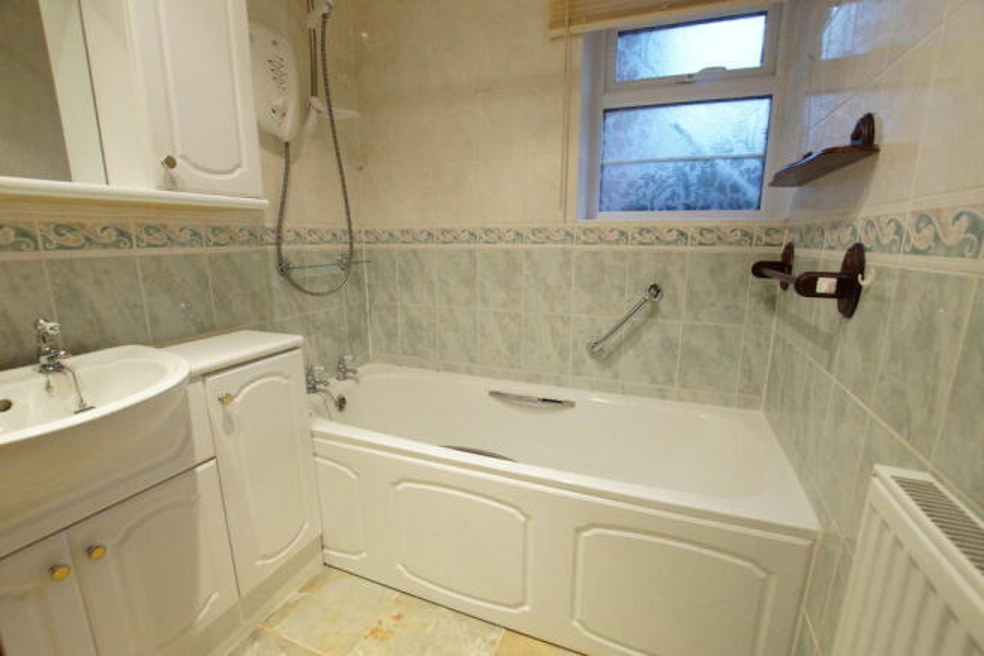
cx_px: 492
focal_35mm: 15
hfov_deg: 100.4
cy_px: 328
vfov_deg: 77.3
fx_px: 410
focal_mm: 10
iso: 3200
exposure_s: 1/60
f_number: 5.6
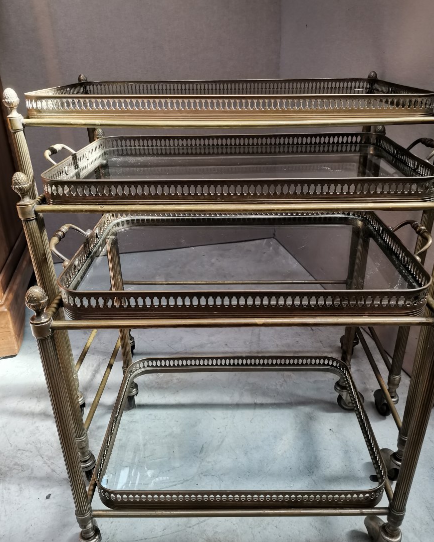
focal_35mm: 28
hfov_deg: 51.5
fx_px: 450
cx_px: 222
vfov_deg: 62.2
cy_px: 273
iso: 200
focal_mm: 4.75
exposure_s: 1/100
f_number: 1.8
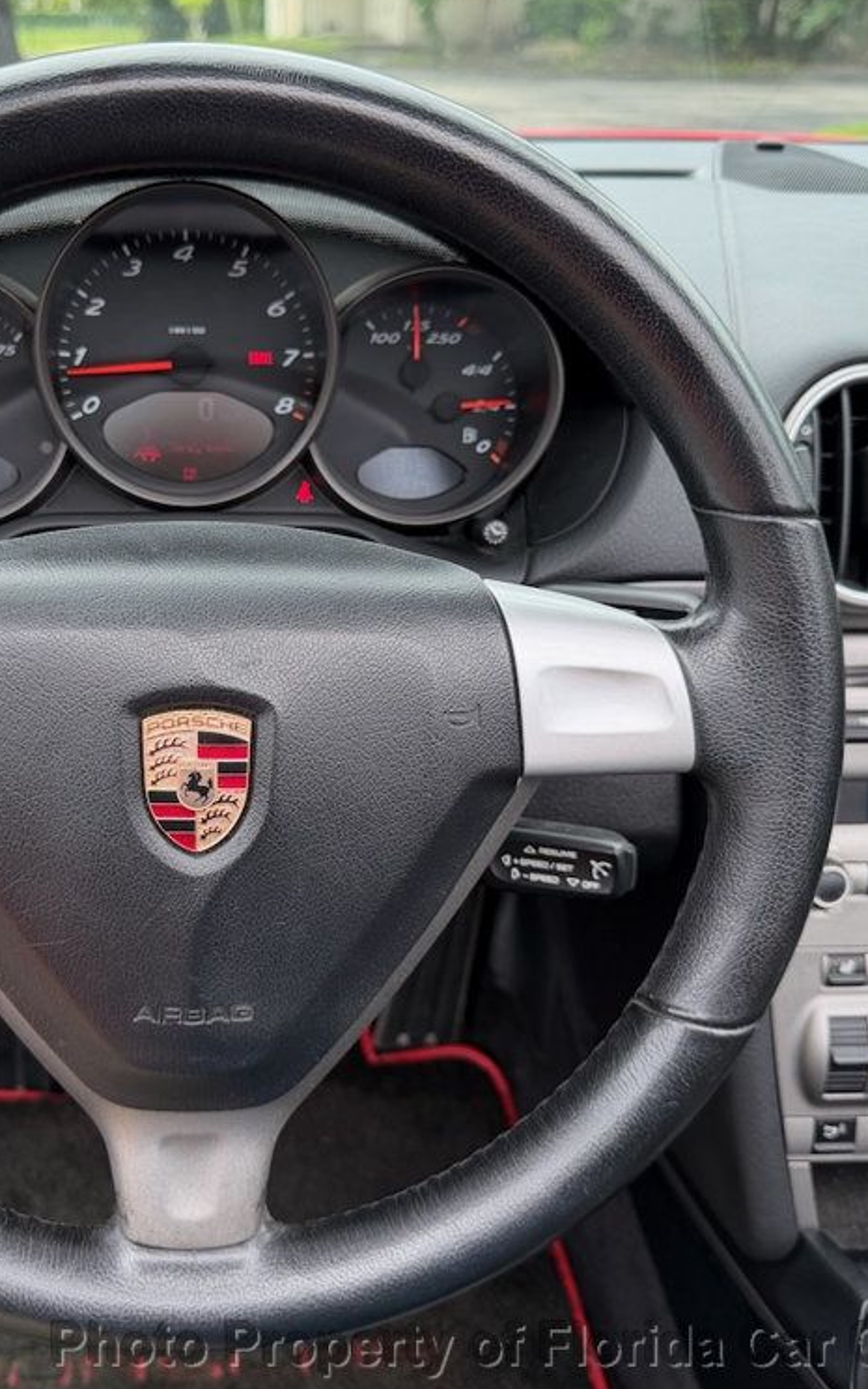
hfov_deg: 35.7
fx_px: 1325
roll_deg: +0.0
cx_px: 258
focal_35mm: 35
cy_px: 691
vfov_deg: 55.3
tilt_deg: -24.5
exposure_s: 1/514
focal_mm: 6.76
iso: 100
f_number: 1.78
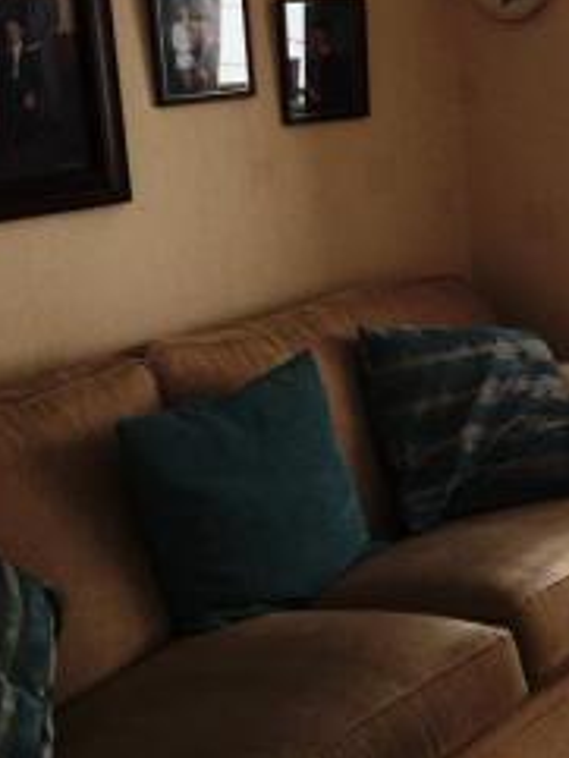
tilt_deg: -7.0
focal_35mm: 70
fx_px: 1533
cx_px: 835
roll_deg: +1.7
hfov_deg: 18.7
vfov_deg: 27.4
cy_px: 197
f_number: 2.2
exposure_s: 1/194
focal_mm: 4.15
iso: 32
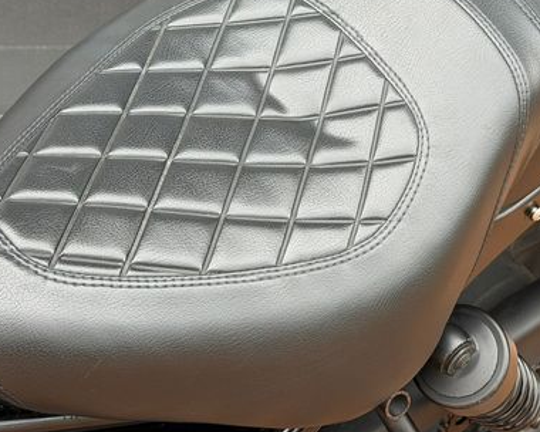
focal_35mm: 79
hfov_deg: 24.0
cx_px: 367
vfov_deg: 19.2
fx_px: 1263
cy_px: 94
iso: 50
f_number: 1.78
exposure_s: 1/147
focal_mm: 6.76
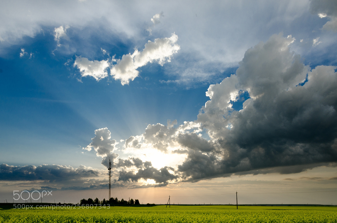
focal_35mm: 24
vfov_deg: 52.9
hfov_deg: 73.9
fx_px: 224
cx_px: 168
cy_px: 112
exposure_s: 1/250
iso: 100
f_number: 11
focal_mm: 16
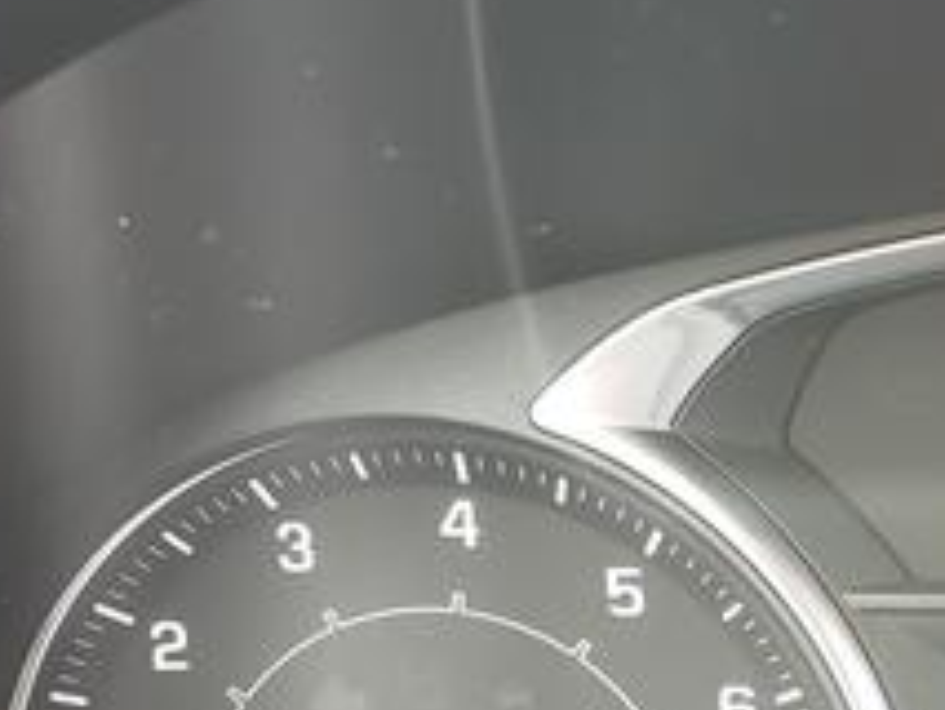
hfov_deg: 21.5
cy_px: 852
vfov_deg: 18.0
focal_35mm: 78
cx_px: 1358
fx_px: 2131
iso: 250
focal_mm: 4.3
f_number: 2.4
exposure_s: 1/26
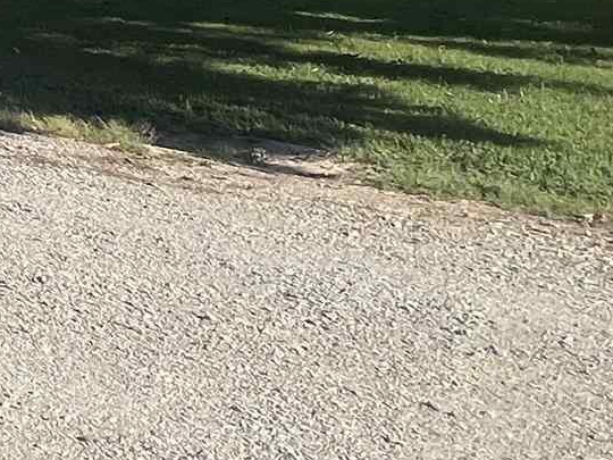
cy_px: -198
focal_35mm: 74
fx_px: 1310
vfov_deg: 18.1
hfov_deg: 17.2
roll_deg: +0.8
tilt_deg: +0.5
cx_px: -679
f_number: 1.8
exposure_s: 1/853
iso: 32
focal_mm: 1.57
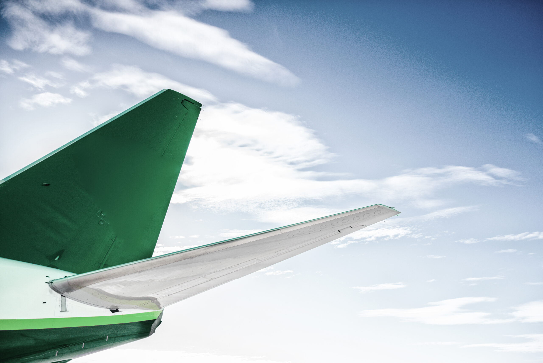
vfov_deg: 42.4
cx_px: 272
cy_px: 182
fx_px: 468
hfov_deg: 60.3
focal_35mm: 31
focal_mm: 31
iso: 800
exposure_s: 1/4000
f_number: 4
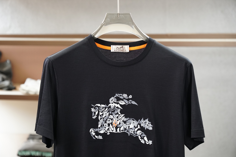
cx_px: 118
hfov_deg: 25.1
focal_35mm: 81
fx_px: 531
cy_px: 78
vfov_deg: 16.9
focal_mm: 54
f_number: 3.5
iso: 1000
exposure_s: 1/125
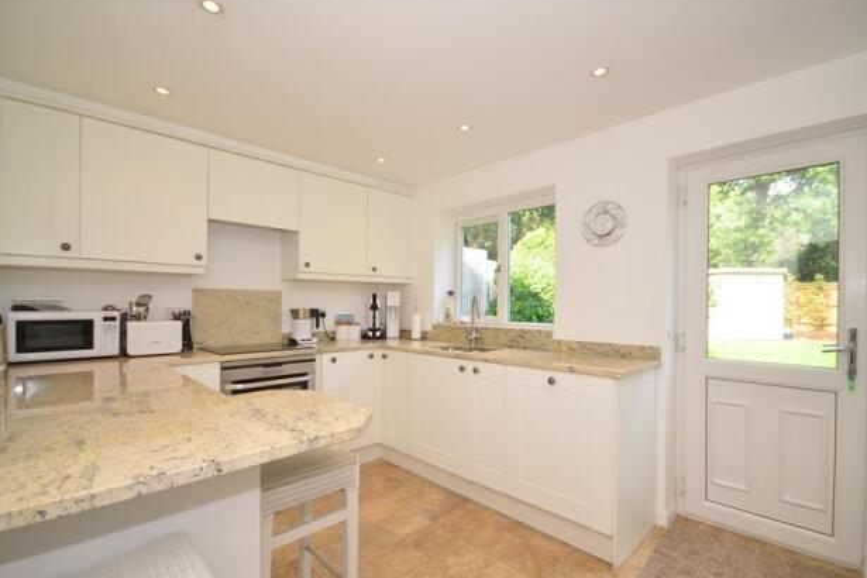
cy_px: 300
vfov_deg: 73.7
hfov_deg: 96.7
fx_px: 385
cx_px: 429
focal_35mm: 16
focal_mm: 10
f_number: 5
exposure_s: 1/60
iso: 200
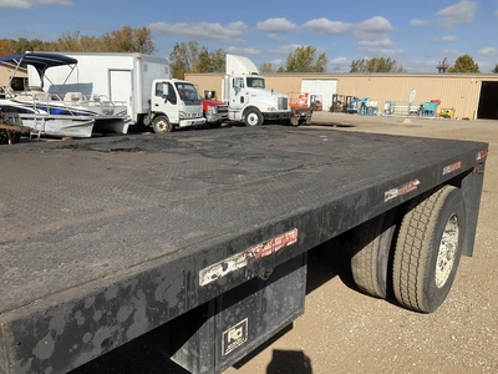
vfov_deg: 48.2
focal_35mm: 29
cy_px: 187
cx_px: 249
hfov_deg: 61.7
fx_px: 417
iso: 25
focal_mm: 3
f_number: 1.8
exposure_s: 1/1577
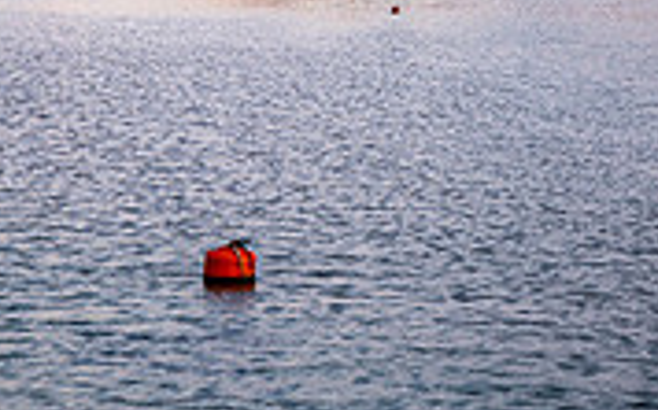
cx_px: 776
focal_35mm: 216
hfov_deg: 9.6
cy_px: -294
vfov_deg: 6.0
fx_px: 3871
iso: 64
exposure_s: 1/1.67
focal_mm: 65
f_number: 16
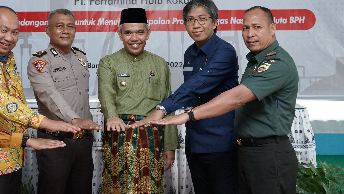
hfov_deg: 37.6
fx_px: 502
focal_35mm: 55
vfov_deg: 21.7
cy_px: 52
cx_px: 124
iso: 2500
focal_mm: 37
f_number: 4
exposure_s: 1/160
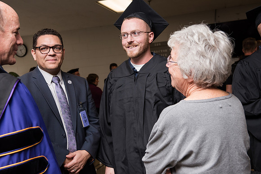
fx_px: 348
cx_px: 130
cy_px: 87
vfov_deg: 28.1
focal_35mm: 48
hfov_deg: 41.1
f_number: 6.3
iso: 1600
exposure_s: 1/200
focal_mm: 48
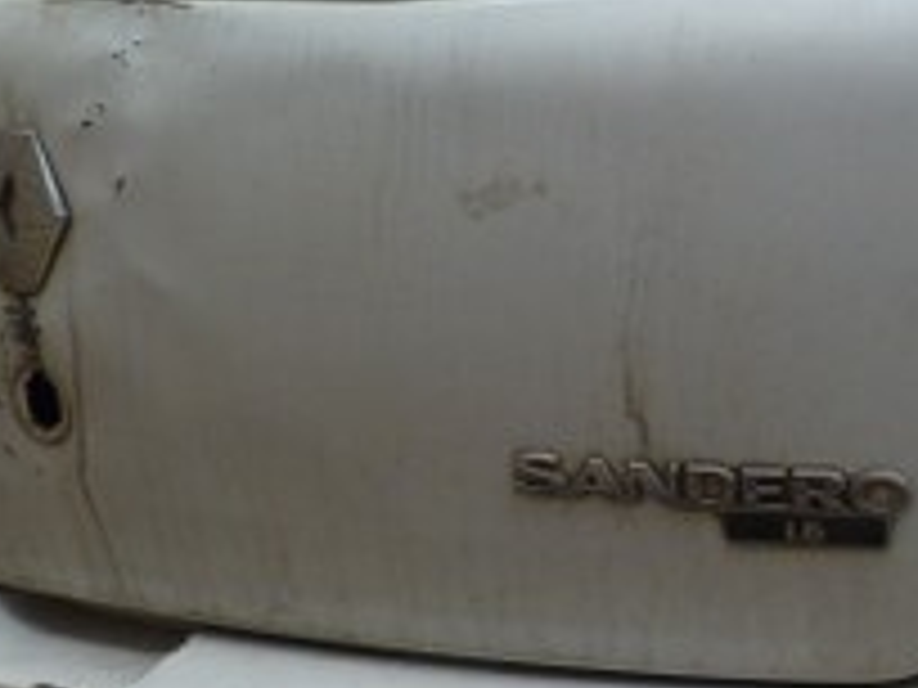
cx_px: 720
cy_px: 333
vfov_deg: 15.1
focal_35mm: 98
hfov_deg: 19.8
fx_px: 2599
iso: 80
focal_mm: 4.5
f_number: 3.6
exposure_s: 1/125
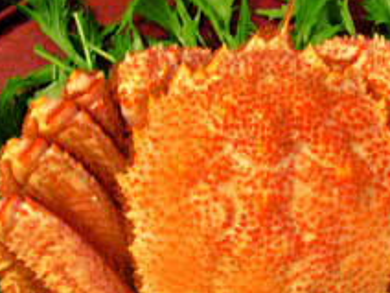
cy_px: 233
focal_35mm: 66
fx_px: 744
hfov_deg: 29.1
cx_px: 270
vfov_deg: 22.0
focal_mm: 4.6
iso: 200
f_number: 2.8
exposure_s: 1/10
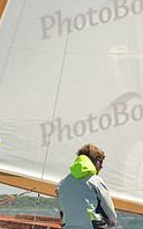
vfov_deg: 10.0
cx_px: -20
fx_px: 1301
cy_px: 193
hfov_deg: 6.3
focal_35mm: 209
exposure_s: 1/800
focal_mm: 70
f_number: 5
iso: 400
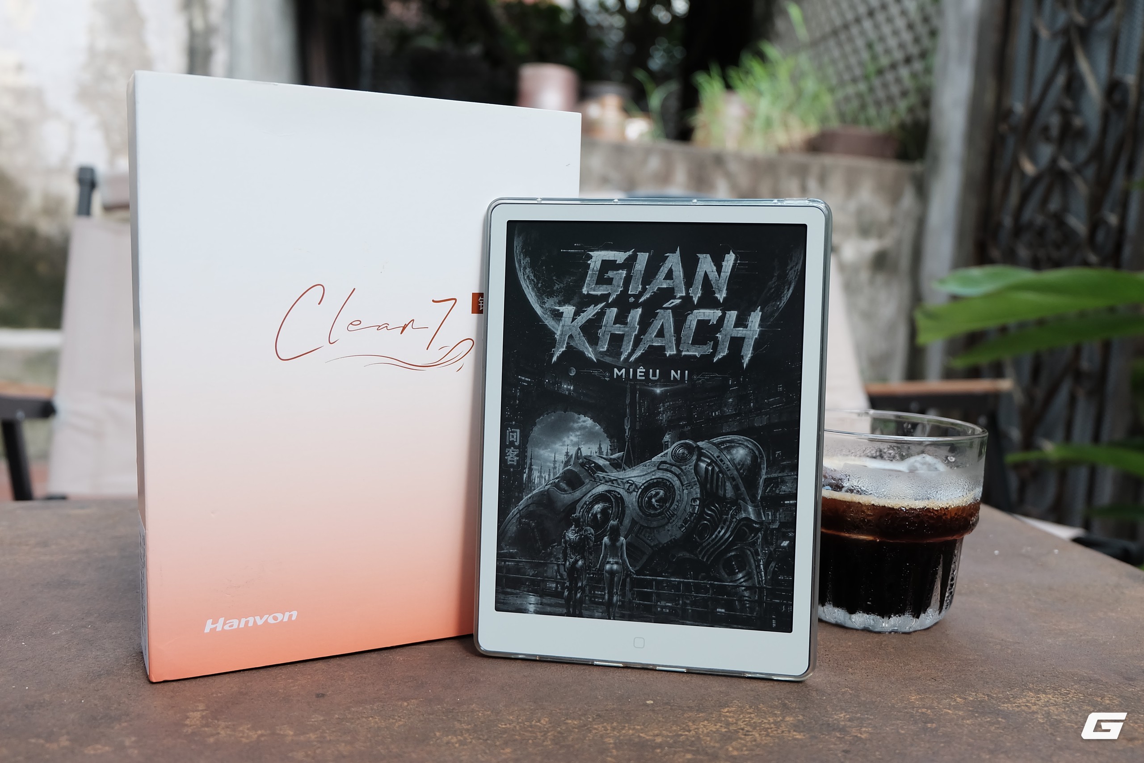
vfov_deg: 43.6
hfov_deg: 61.9
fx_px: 953
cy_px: 382
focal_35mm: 30
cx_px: 572
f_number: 3.8
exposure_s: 1/170
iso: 400
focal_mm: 20.1
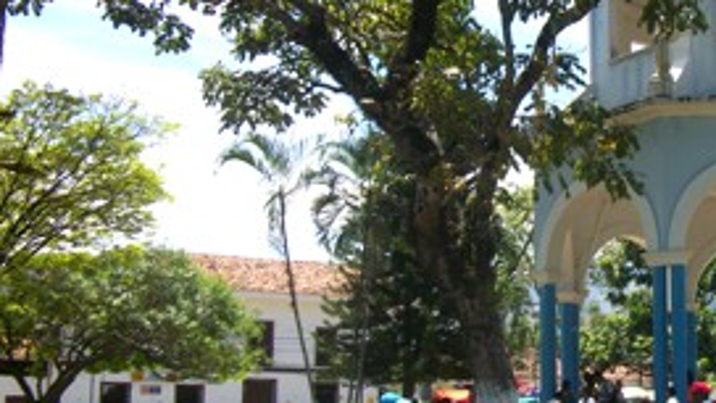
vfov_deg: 18.8
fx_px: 1215
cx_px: 640
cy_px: 244
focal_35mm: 64
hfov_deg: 31.4
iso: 80
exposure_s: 1/125
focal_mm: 5.7
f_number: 8.8
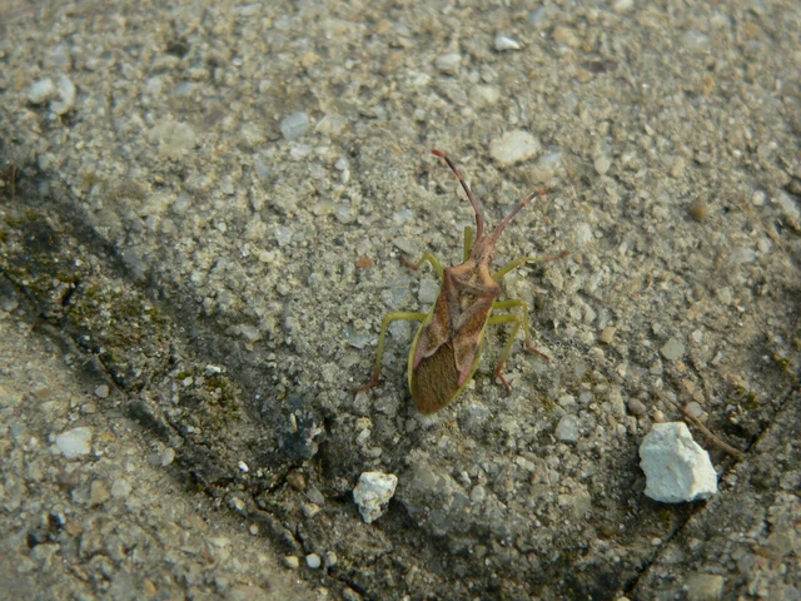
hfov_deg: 27.8
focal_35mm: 70
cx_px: 400
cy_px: 300
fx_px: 1620
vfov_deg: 21.0
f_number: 2.8
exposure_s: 1/80
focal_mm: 11.6
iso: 100
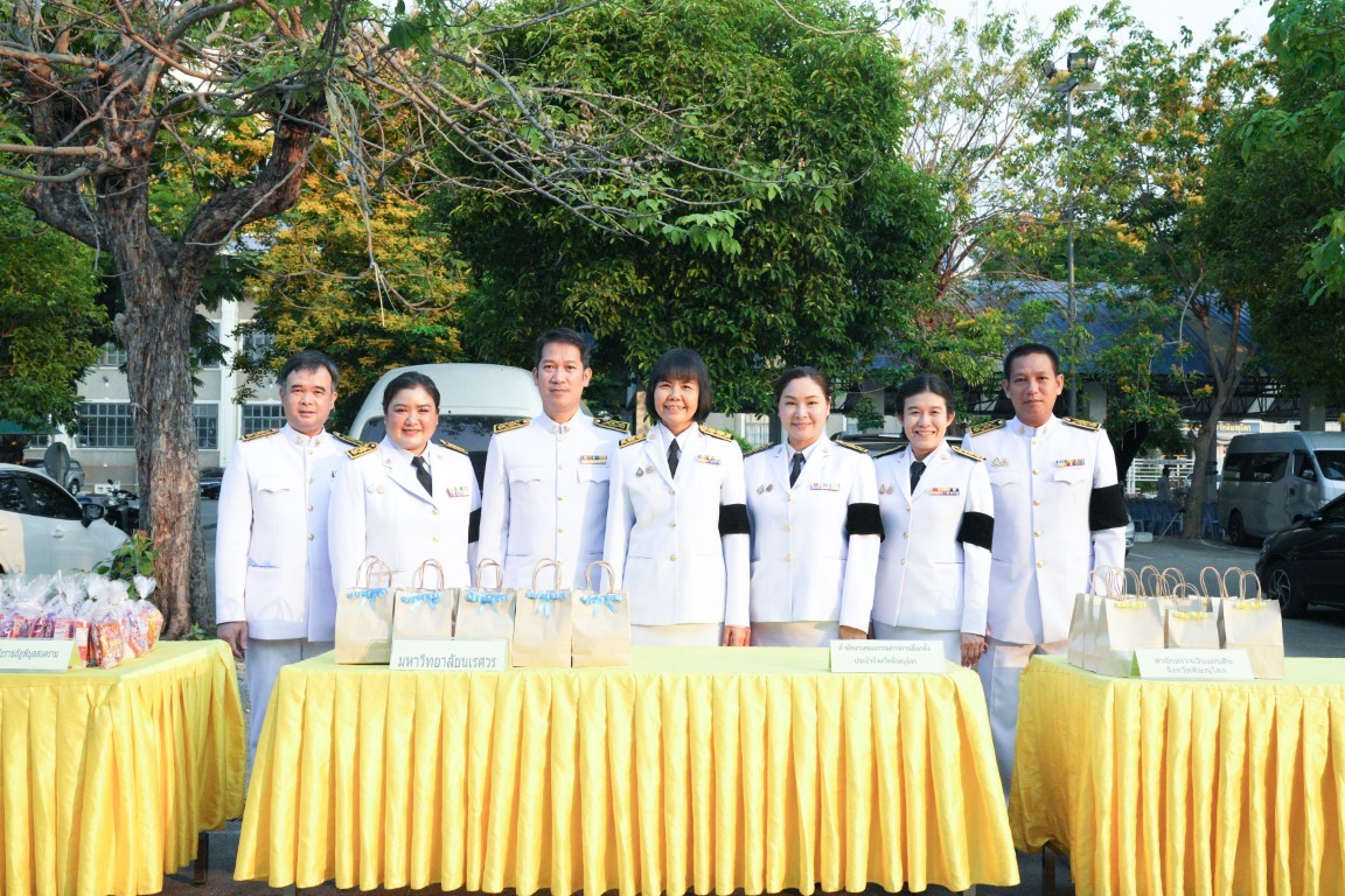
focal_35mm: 34
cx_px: 672
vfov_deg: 38.9
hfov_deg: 55.8
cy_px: 448
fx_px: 1270
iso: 8000
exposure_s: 1/2000
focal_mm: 34
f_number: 8
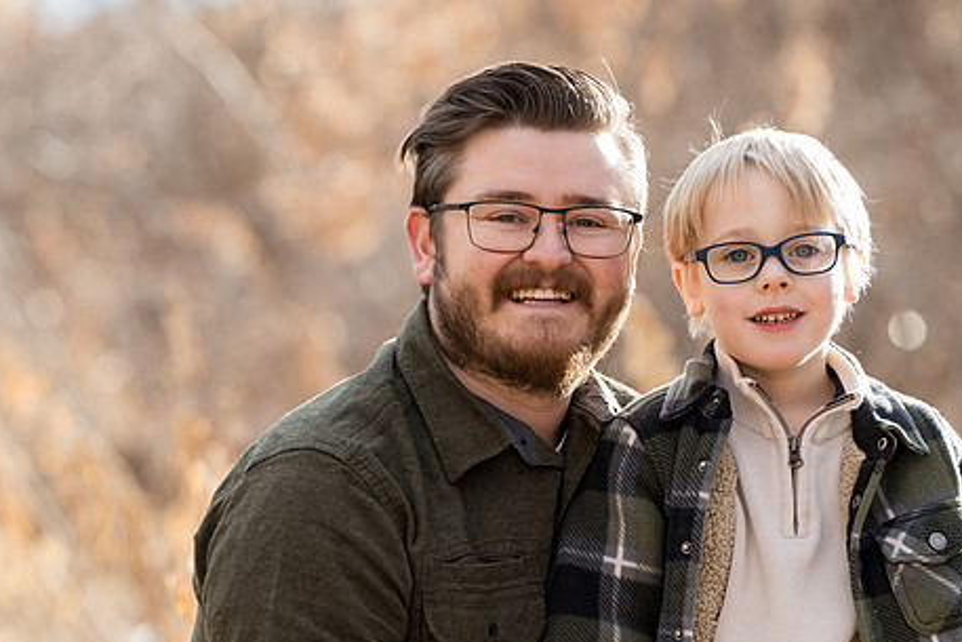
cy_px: 374
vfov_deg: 5.4
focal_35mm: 254
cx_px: 505
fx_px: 6789
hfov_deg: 8.1
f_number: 5
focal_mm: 200
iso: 400
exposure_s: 1/200
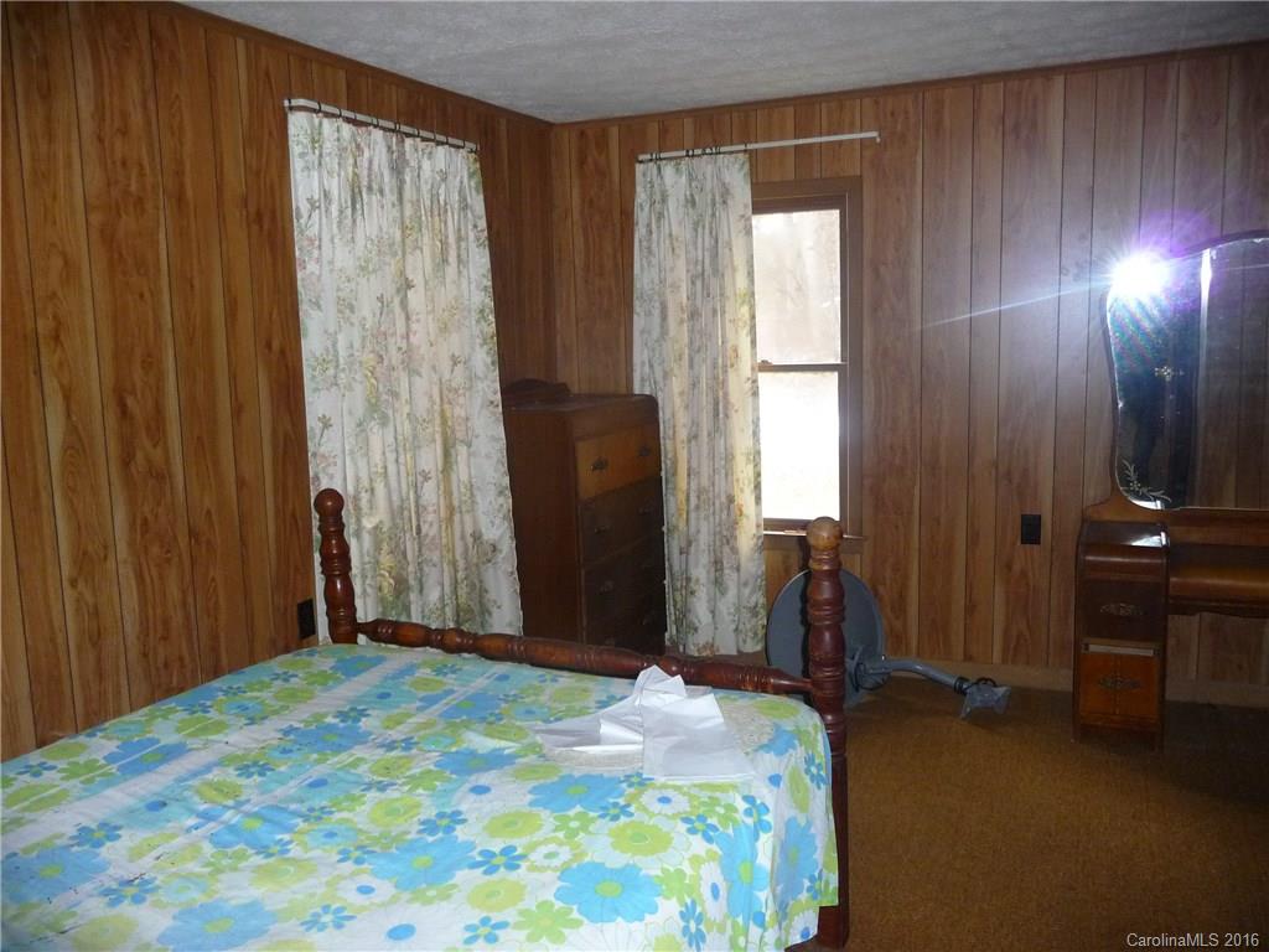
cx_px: 634
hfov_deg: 63.4
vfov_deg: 49.7
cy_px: 476
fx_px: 1026
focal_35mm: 28
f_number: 3.3
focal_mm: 4.7
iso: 320
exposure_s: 1/30
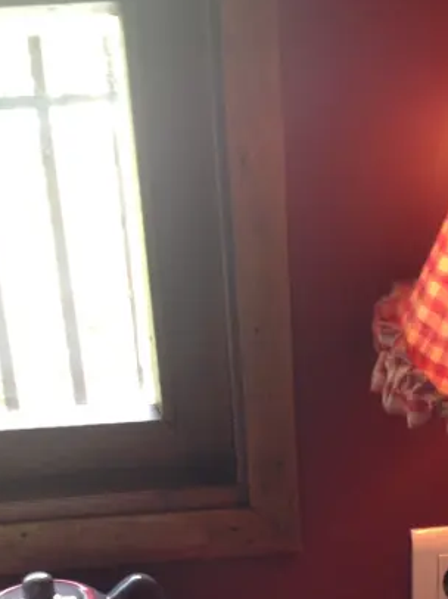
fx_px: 1192
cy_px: 541
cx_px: 283
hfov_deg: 21.2
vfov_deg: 27.2
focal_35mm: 69
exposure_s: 1/20
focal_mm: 4.28
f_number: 2.4
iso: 64
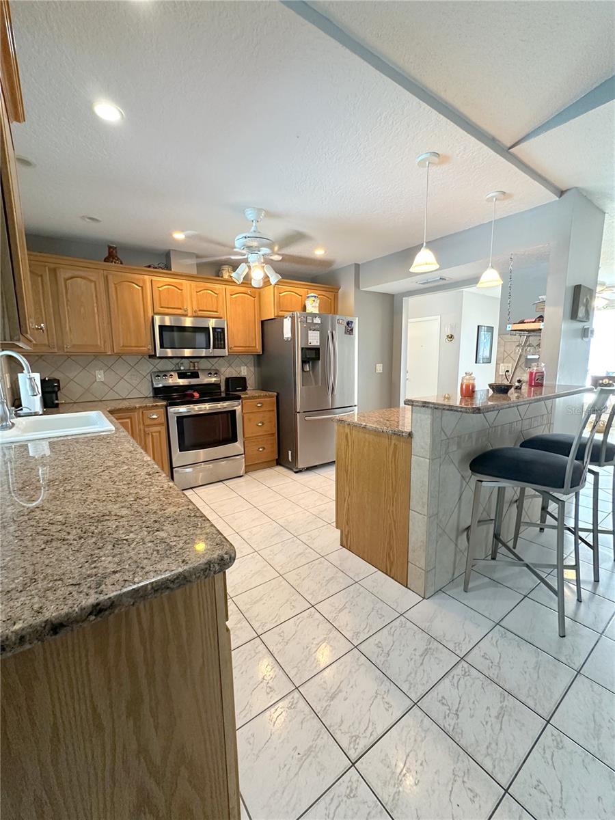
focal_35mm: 14
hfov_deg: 85.7
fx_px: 332
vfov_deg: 102.1
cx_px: 308
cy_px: 410
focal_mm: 2.22
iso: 400
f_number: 2.2
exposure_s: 1/60
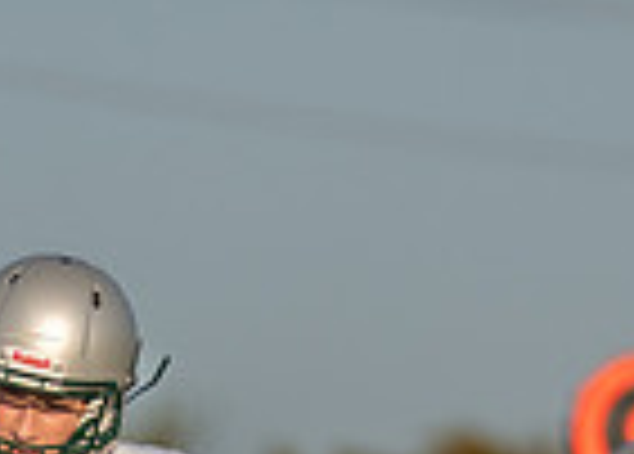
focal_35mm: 1258
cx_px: 65
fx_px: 22673
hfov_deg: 1.6
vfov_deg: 1.1
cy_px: 884
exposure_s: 1/6400
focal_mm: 200
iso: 250
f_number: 2.8
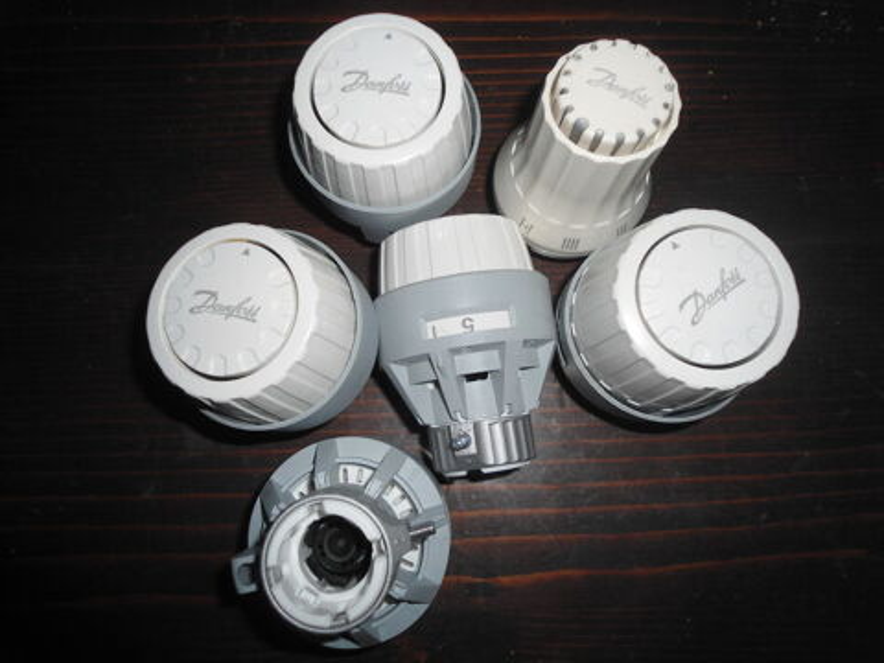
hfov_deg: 67.3
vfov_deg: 53.1
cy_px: 332
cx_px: 442
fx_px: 664
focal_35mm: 26
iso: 80
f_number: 8
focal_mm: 4.7
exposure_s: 1/30
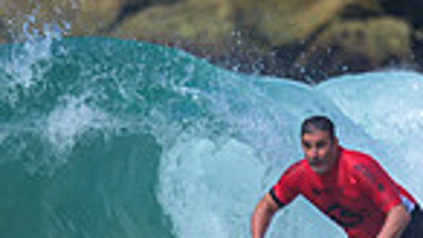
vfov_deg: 0.3
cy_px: 229
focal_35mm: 4563
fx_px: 51161
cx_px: 80
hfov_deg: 0.5
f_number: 6.3
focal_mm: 800
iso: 250
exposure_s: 1/2000
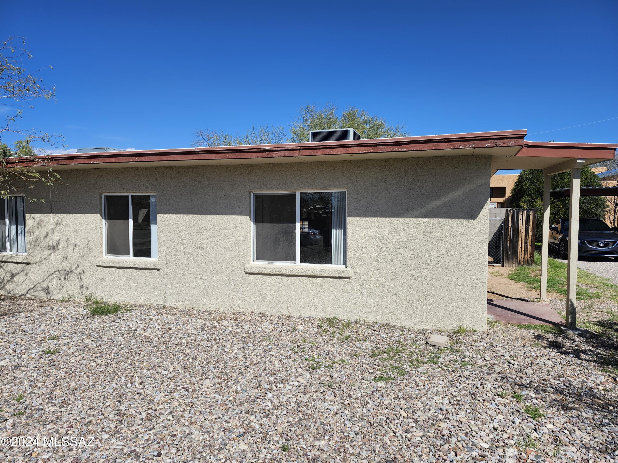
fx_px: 411
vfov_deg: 58.9
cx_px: 309
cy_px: 232
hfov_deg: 73.9
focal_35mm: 23
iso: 25
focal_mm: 5.54
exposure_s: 1/2443
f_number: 1.8
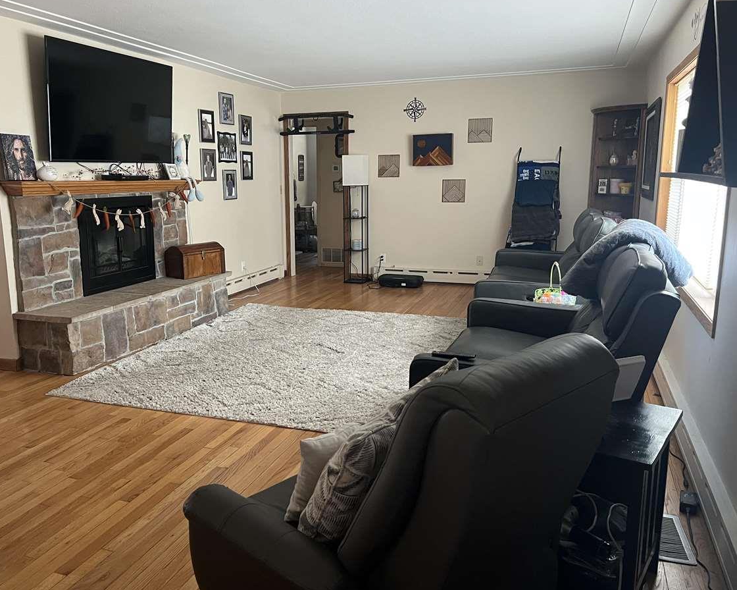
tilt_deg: -10.7
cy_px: 286
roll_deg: +1.0
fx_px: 633
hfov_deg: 60.2
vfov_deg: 50.0
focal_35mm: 29
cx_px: 322
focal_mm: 5.7
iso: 500
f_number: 1.5
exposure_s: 1/60
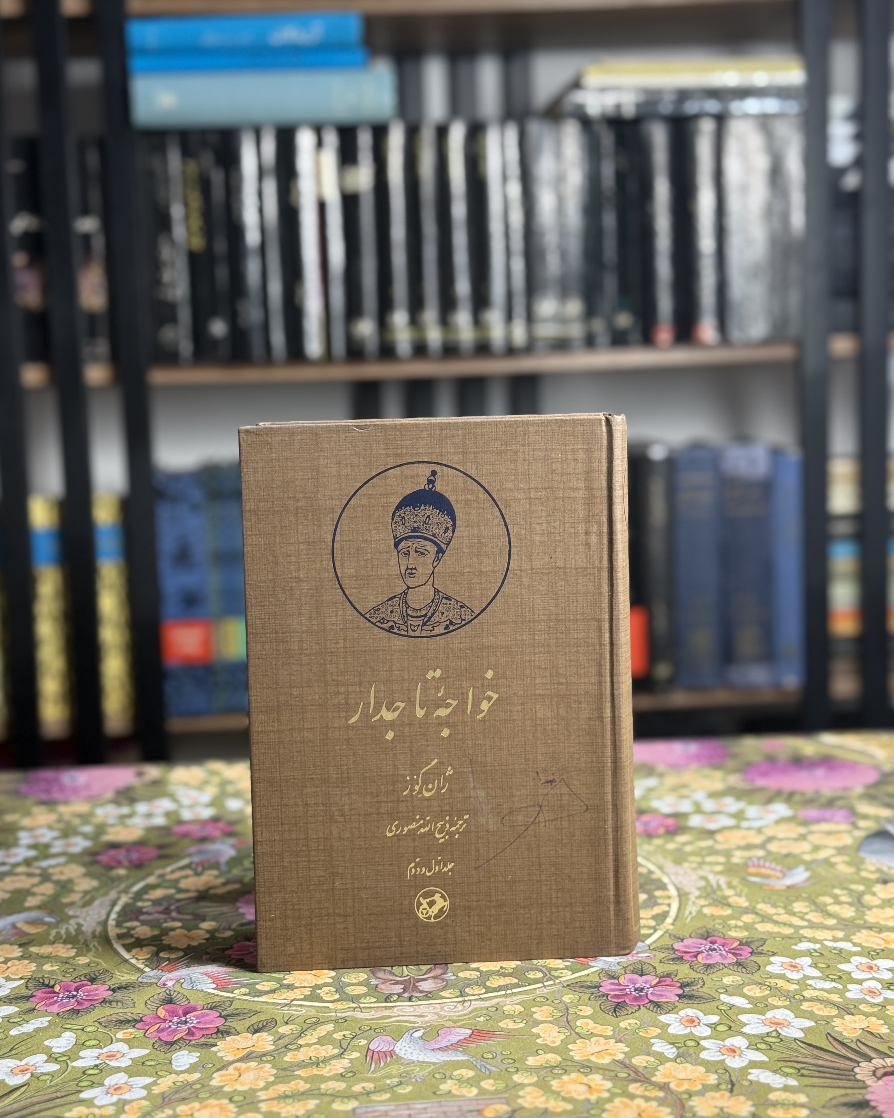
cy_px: 542
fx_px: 1687
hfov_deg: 29.7
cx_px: 451
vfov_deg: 36.7
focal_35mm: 51
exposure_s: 1/100
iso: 160
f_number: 1.78
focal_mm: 6.76
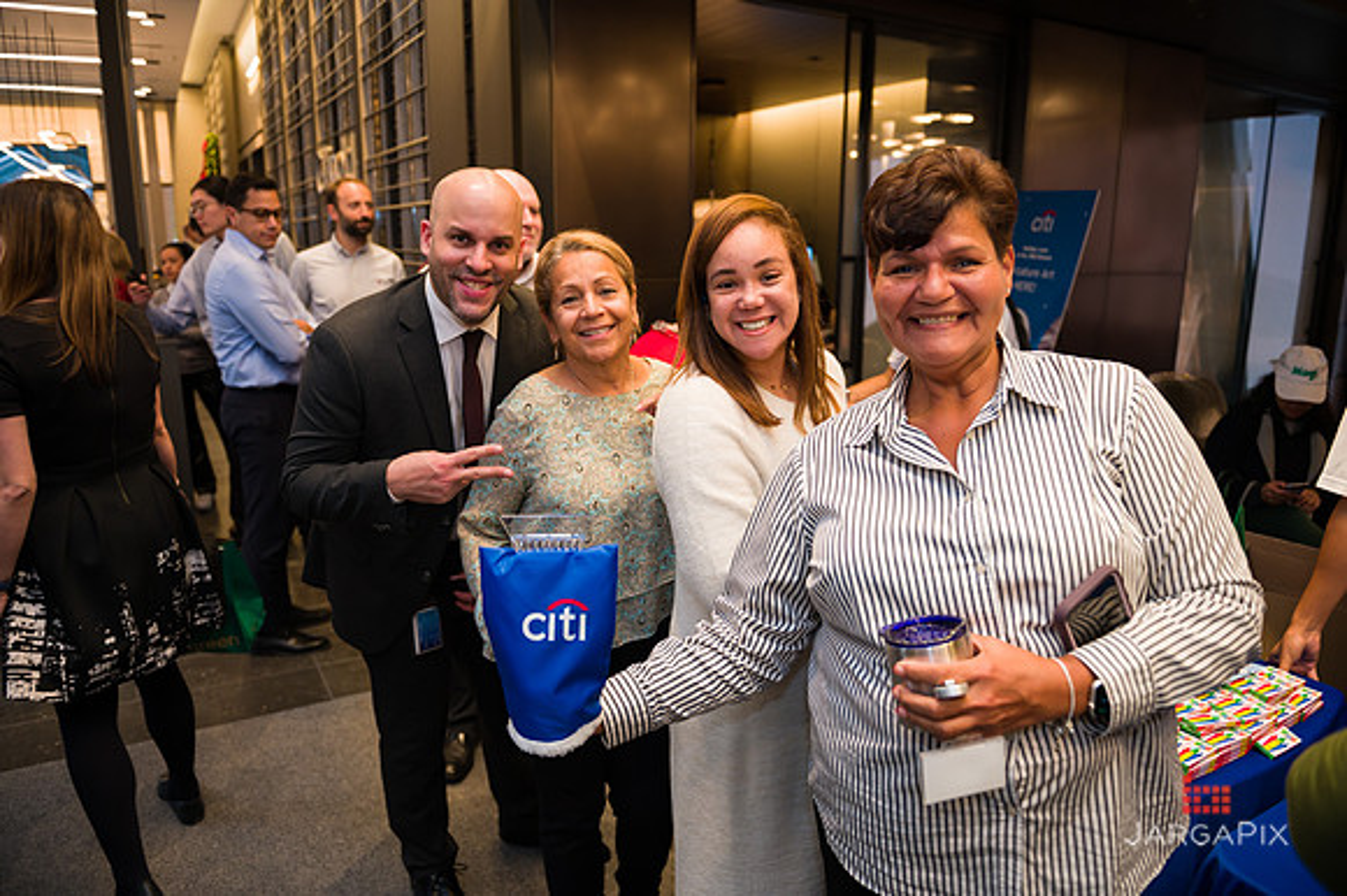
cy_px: 448
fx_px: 897
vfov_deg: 53.1
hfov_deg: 73.8
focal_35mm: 24
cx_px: 674
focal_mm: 24
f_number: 3.2
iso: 400
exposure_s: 1/160
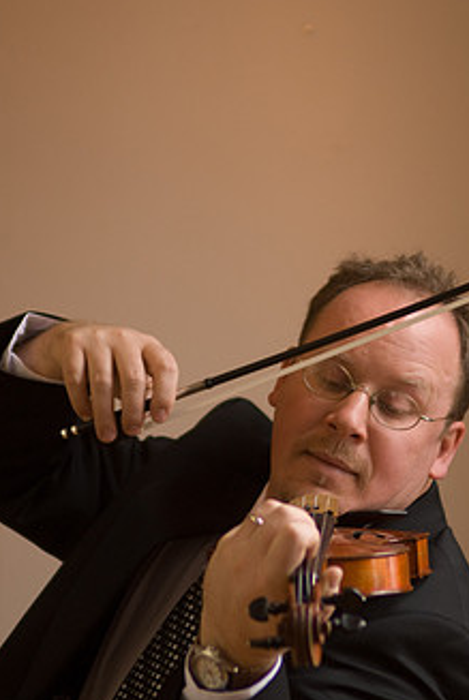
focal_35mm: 165
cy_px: 287
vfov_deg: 12.4
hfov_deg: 8.3
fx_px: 3214
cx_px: 264
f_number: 2.8
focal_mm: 80
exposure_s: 1/60
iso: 320
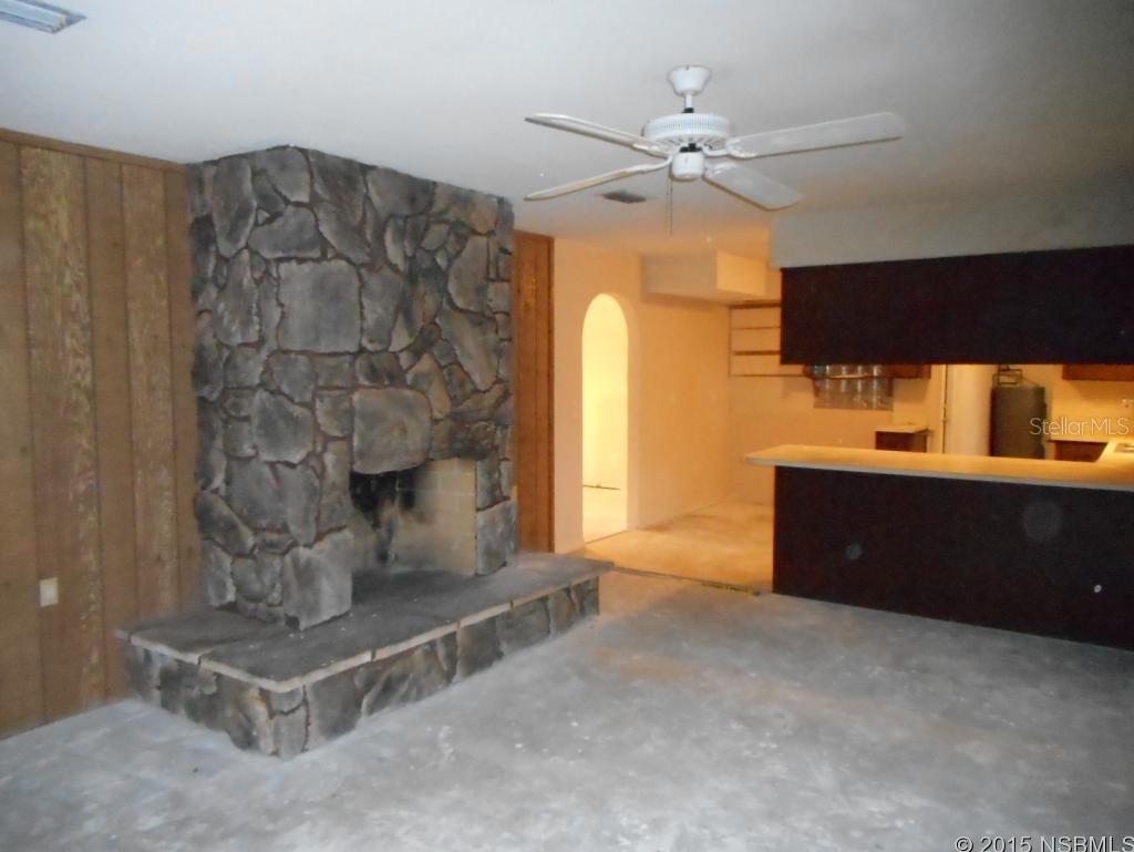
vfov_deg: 54.9
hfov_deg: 69.4
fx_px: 819
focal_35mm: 25
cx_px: 567
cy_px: 426
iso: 1600
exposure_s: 1/25
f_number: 3.7
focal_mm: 4.5
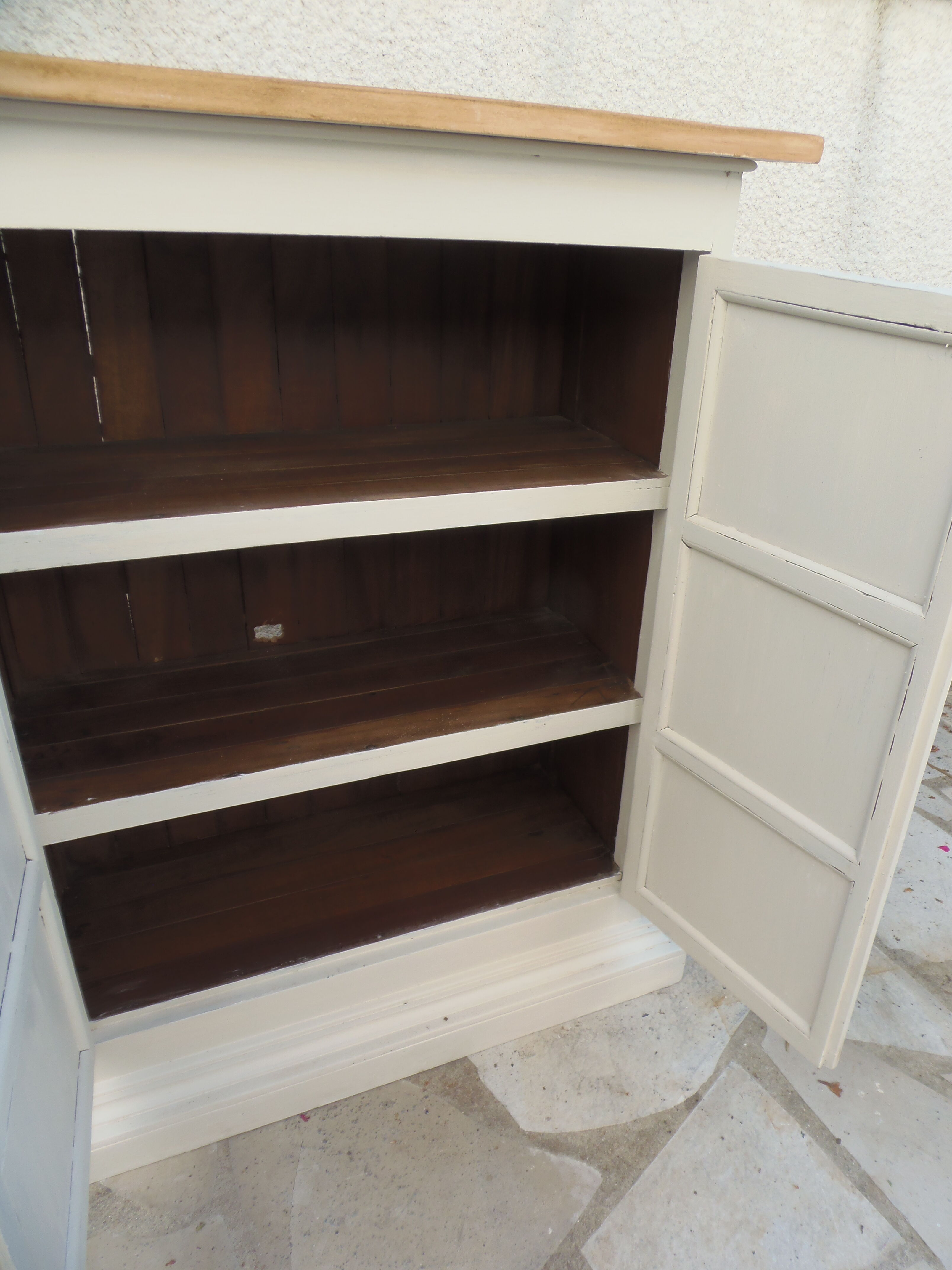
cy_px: 635
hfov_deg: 56.8
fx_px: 880
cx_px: 476
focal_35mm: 24
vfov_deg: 71.6
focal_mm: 4.3
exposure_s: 1/250
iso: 64
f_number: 2.9
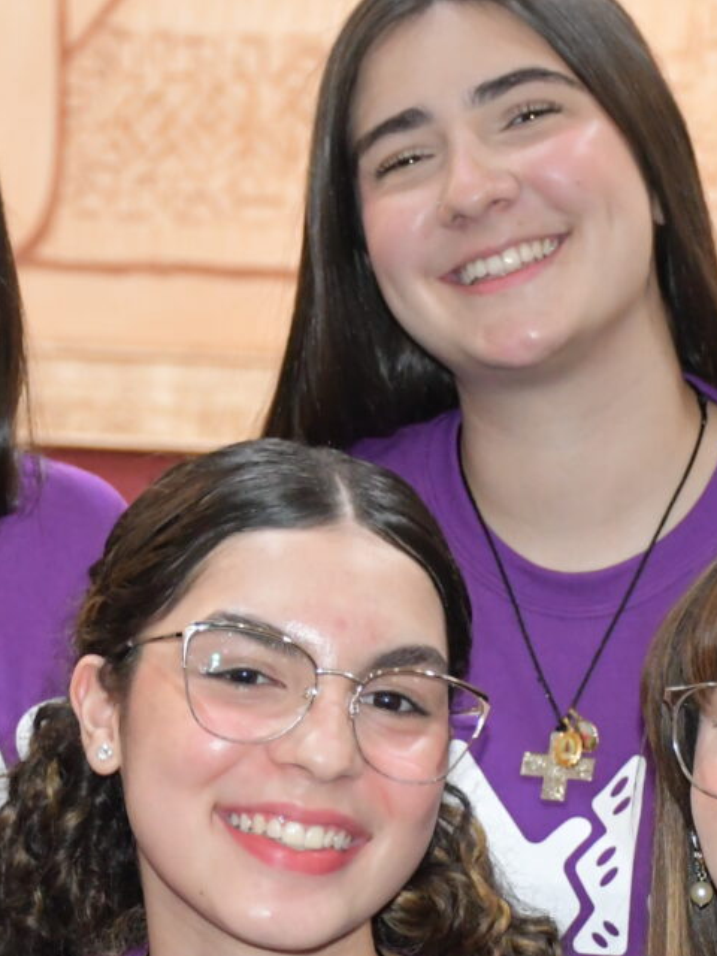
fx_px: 4778
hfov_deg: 8.6
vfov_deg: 11.4
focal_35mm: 173
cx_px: 424
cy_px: 823
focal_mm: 40
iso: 3200
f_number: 4.5
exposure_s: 1/60
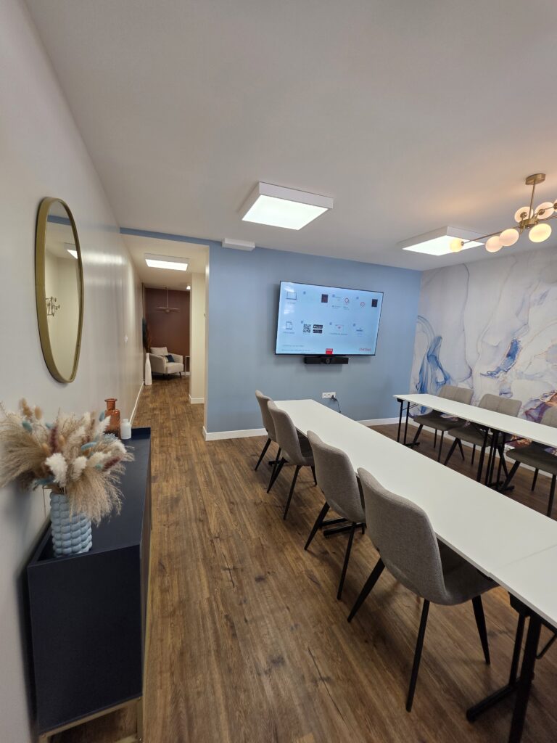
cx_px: 278
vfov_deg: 106.2
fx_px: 279
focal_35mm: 13
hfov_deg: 89.9
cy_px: 372
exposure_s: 1/100
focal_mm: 2.2
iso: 64
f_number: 1.9
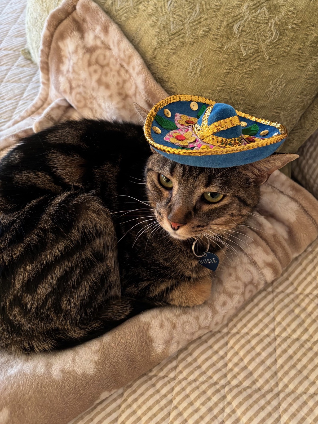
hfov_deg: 53.1
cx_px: 159
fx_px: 318
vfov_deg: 67.3
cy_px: 212
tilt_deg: -46.1
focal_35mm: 26
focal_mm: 5.96
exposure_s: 1/60
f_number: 1.6
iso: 320
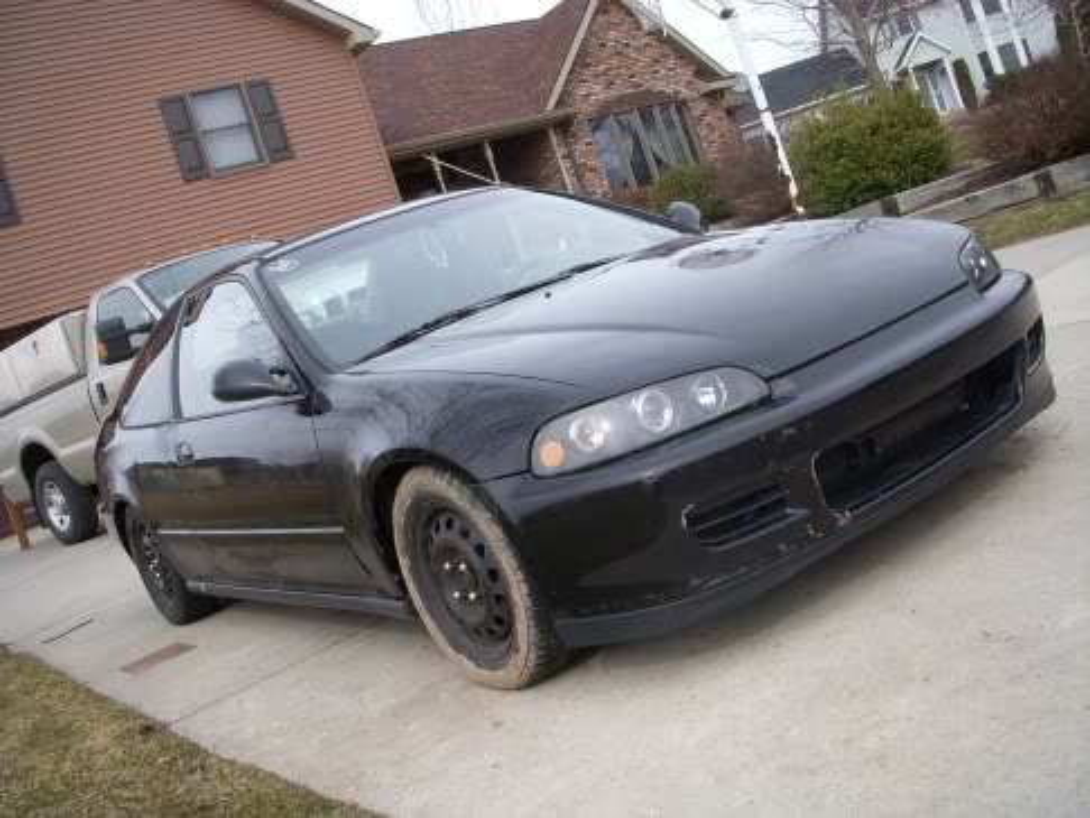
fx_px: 1197
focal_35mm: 38
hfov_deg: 49.0
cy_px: 409
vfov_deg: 37.8
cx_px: 545
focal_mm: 6.3
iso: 100
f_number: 3.3
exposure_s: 1/400
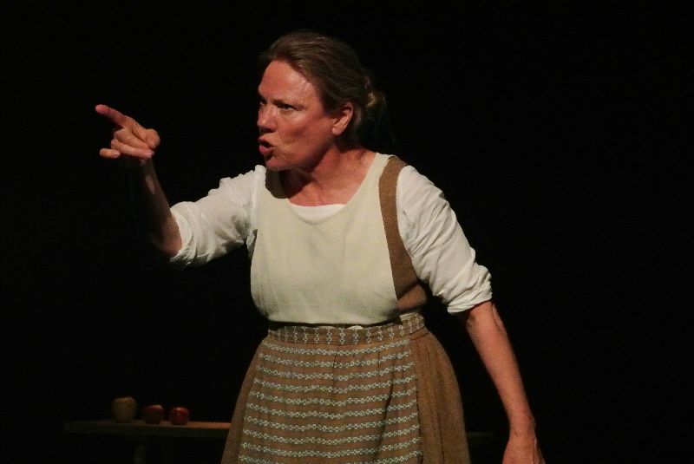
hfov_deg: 12.4
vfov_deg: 8.3
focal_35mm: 166
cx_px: 347
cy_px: 232
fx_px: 3203
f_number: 9
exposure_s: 1/100
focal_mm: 61.6
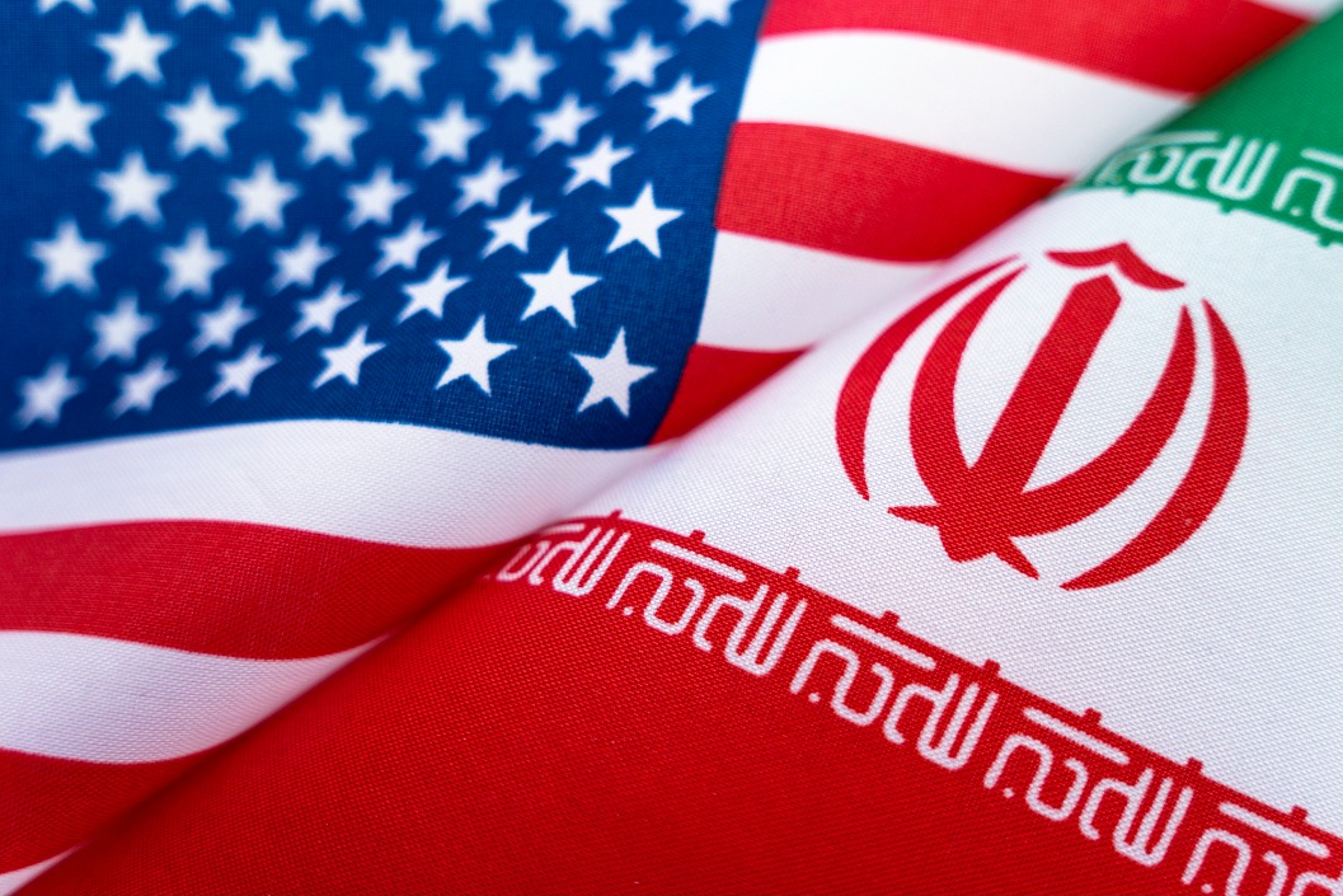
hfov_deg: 45.2
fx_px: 1607
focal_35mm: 43
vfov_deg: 31.1
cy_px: 390
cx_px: 761
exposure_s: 1/320
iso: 200
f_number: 2.8
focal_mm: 25.3
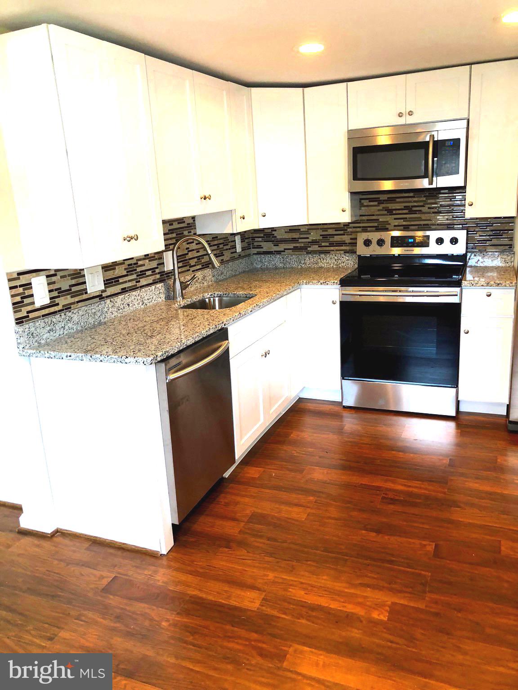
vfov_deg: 63.4
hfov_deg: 49.7
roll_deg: +3.0
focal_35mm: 28
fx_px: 559
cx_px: 259
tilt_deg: -14.3
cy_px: 345
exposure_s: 1/30
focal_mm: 4
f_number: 1.8
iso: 32
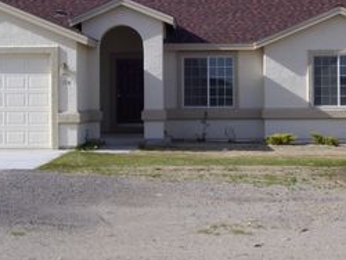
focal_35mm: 114
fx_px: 1141
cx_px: 154
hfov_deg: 17.2
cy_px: 75
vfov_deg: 13.0
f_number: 5.6
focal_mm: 9.4
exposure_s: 1/500
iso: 80
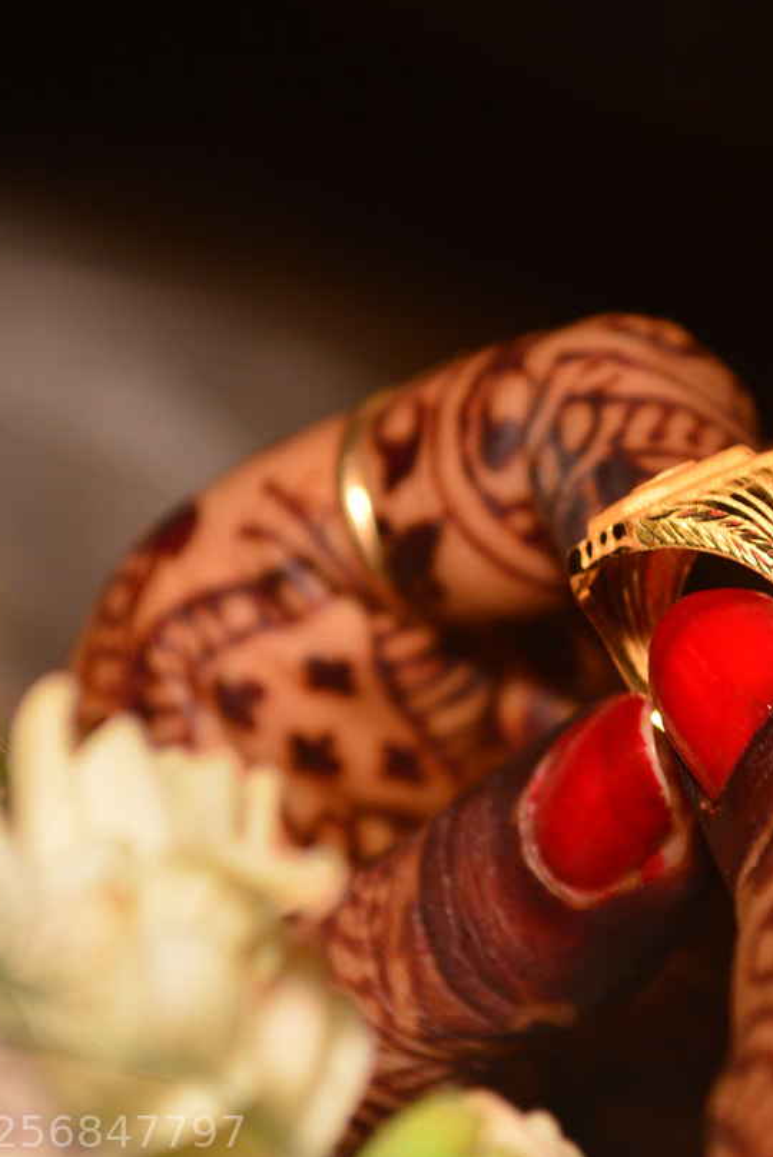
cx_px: 641
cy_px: 483
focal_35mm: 163
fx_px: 5245
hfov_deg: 8.4
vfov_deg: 12.6
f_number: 5.6
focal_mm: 55
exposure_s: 1/125
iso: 200
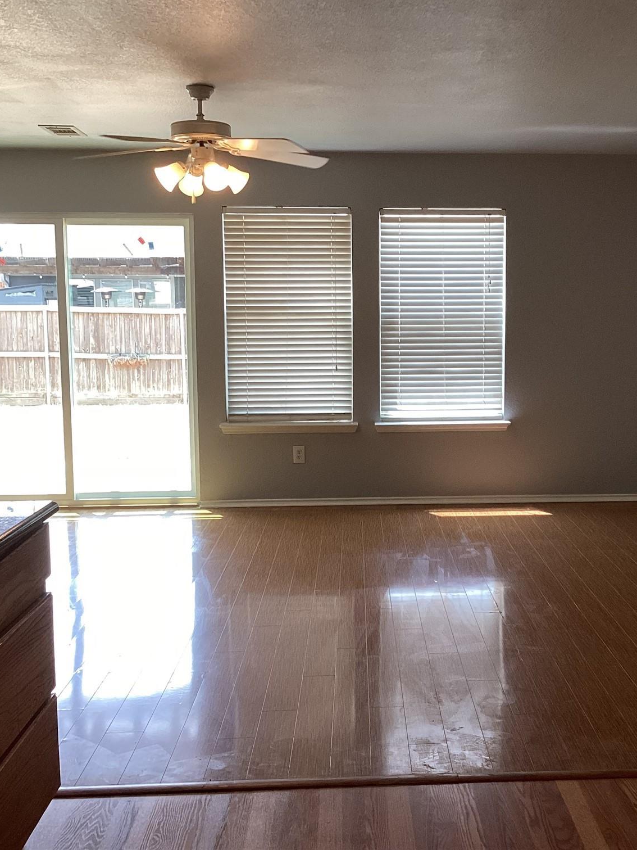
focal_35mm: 42
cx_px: 435
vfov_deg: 44.8
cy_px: 419
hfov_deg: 34.0
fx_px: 1031
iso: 80
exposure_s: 1/120
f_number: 2.4
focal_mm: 3.3
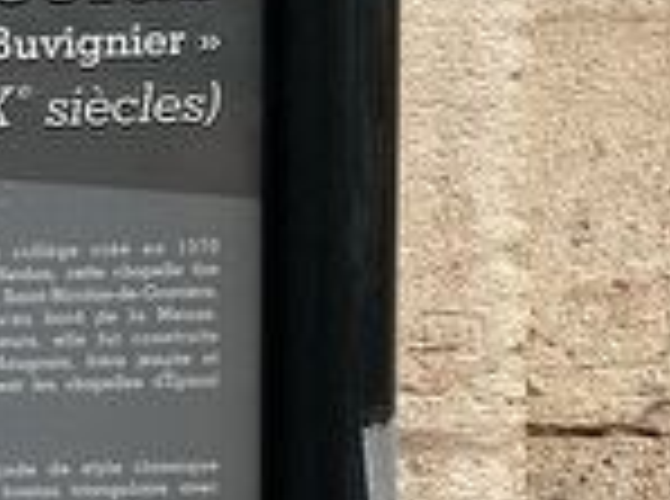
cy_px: 658
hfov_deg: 13.5
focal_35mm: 140
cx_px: -265
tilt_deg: -6.5
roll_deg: +0.3
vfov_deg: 10.3
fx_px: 2703
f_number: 1.5
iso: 40
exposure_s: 1/164
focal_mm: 5.7
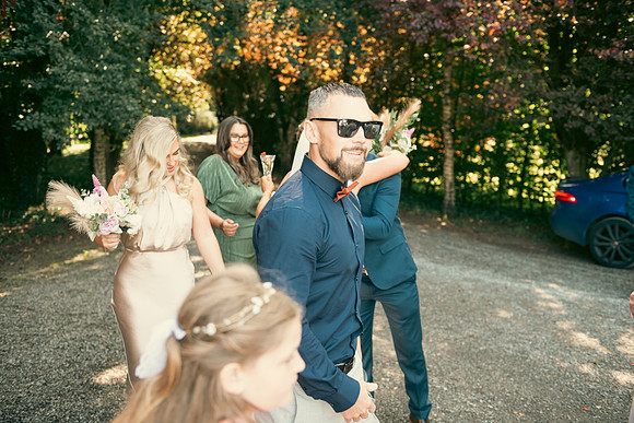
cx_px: 317
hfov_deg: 50.7
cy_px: 212
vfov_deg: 35.1
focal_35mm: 38
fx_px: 669
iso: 250
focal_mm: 38
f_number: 3.5
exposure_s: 1/160
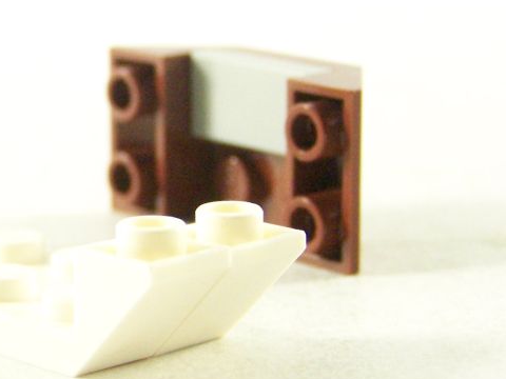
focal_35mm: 143
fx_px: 2090
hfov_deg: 13.7
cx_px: 36
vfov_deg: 10.4
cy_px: 158
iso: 400
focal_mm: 11.1
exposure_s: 1/60
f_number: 3.2
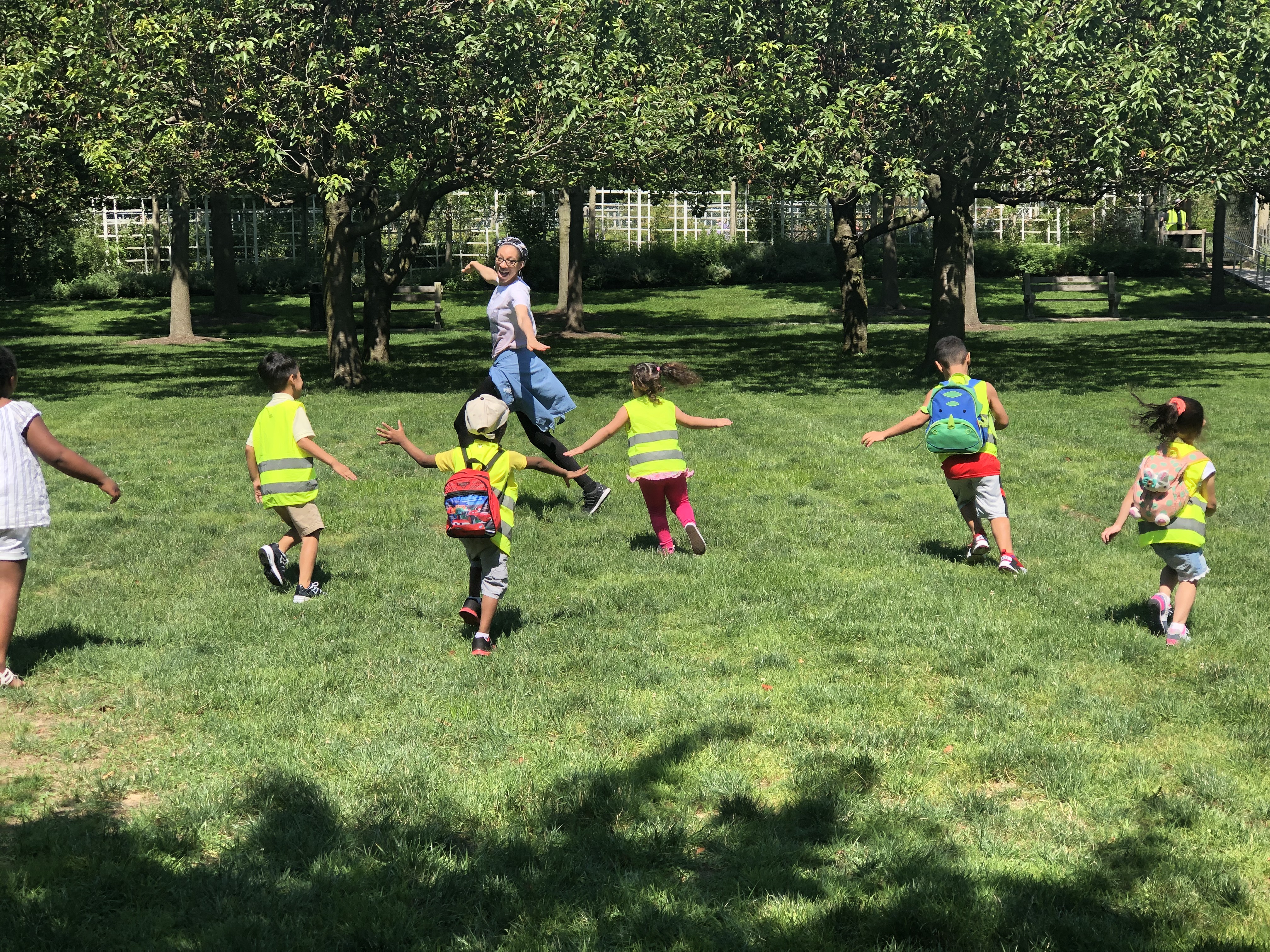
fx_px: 2091
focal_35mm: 57
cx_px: 635
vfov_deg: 25.7
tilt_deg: -8.4
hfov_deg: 33.8
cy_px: 476
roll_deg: -1.9
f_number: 2.8
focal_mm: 6.6
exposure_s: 1/300
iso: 20
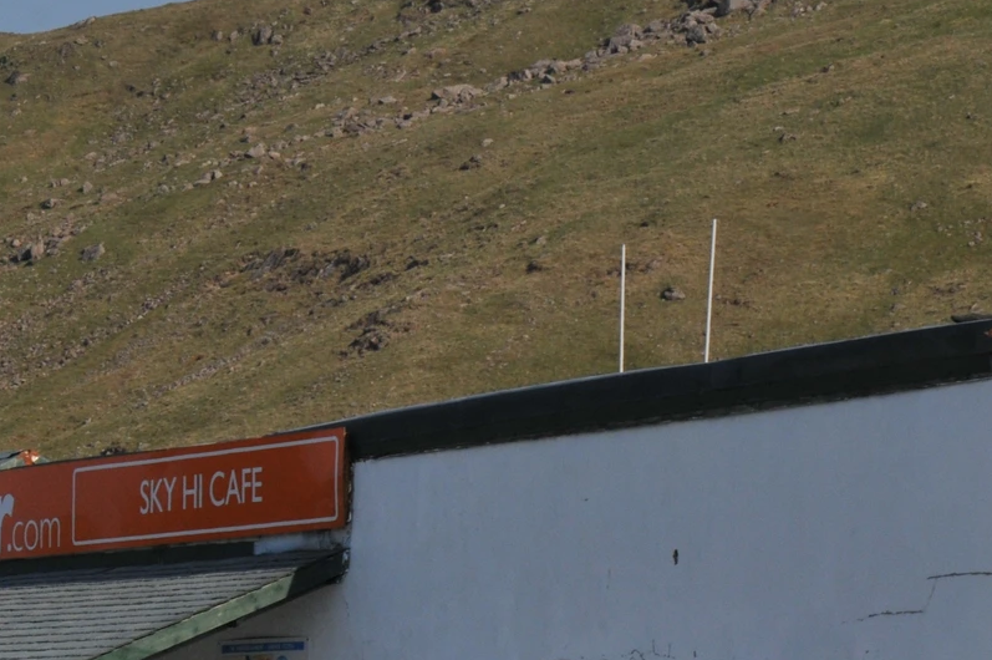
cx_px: -164
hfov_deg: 9.4
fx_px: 5983
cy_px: 823
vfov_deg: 6.3
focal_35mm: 217
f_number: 13
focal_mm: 55
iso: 400
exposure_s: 1/640
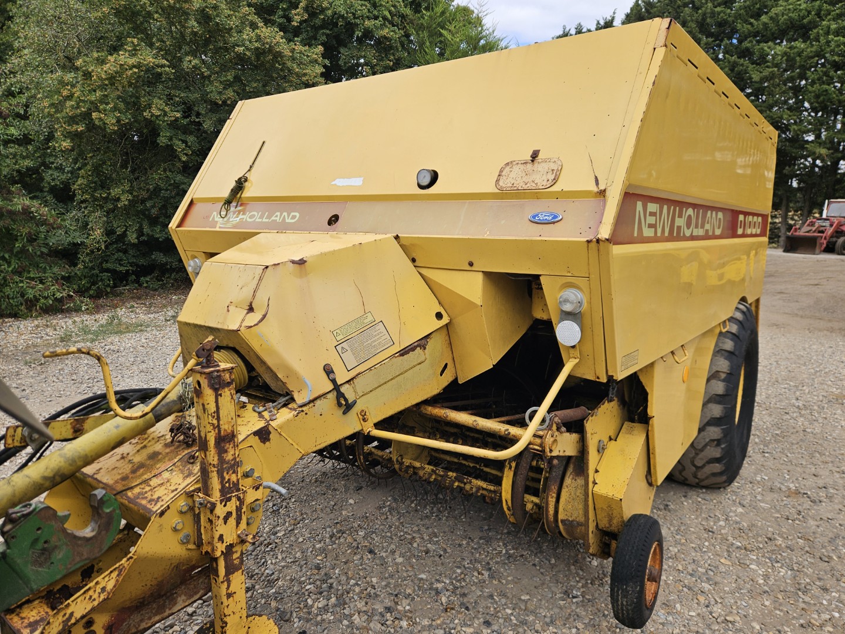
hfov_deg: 73.9
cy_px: 317
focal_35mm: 23
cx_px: 422
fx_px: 561
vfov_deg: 58.9
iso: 25
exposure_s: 1/932
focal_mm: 5.4
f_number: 1.8
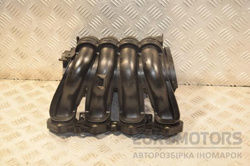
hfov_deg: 31.9
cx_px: 125
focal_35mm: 63
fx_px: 437
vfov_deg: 21.6
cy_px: 83
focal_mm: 42
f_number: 4.8
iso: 800
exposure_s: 1/160
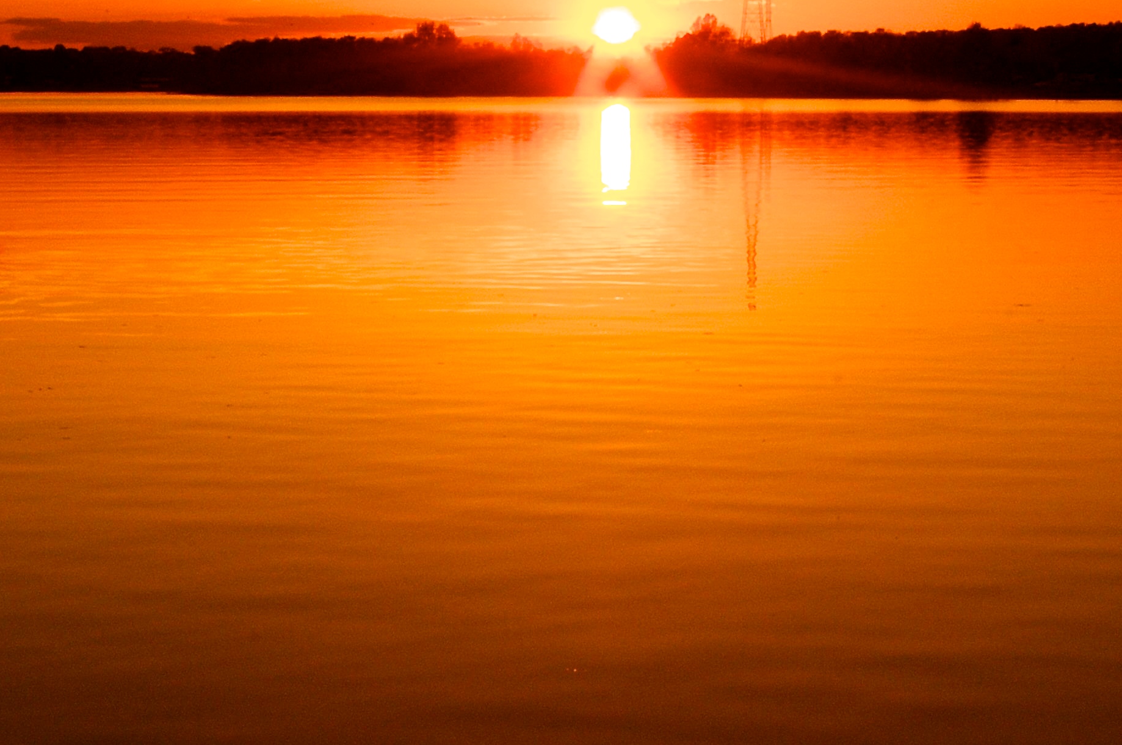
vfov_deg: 13.9
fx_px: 3051
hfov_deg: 20.8
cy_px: 257
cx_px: 611
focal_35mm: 98
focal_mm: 28.13
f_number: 22
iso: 200
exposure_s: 1/100
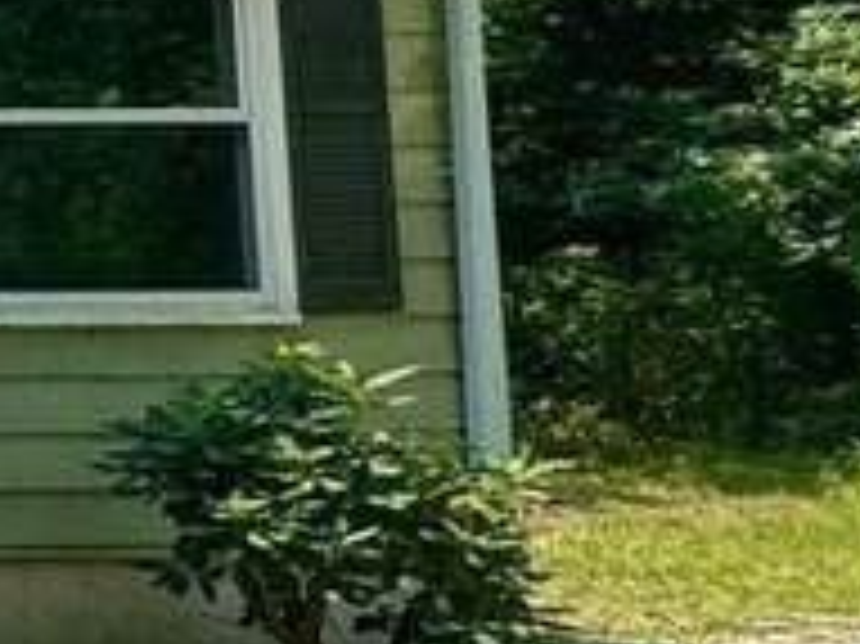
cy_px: 185
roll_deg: +0.5
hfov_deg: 10.4
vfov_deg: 15.7
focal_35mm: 94
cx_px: -1959
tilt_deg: +2.9
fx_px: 2334
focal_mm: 2.22
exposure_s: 1/508
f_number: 2.2
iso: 40
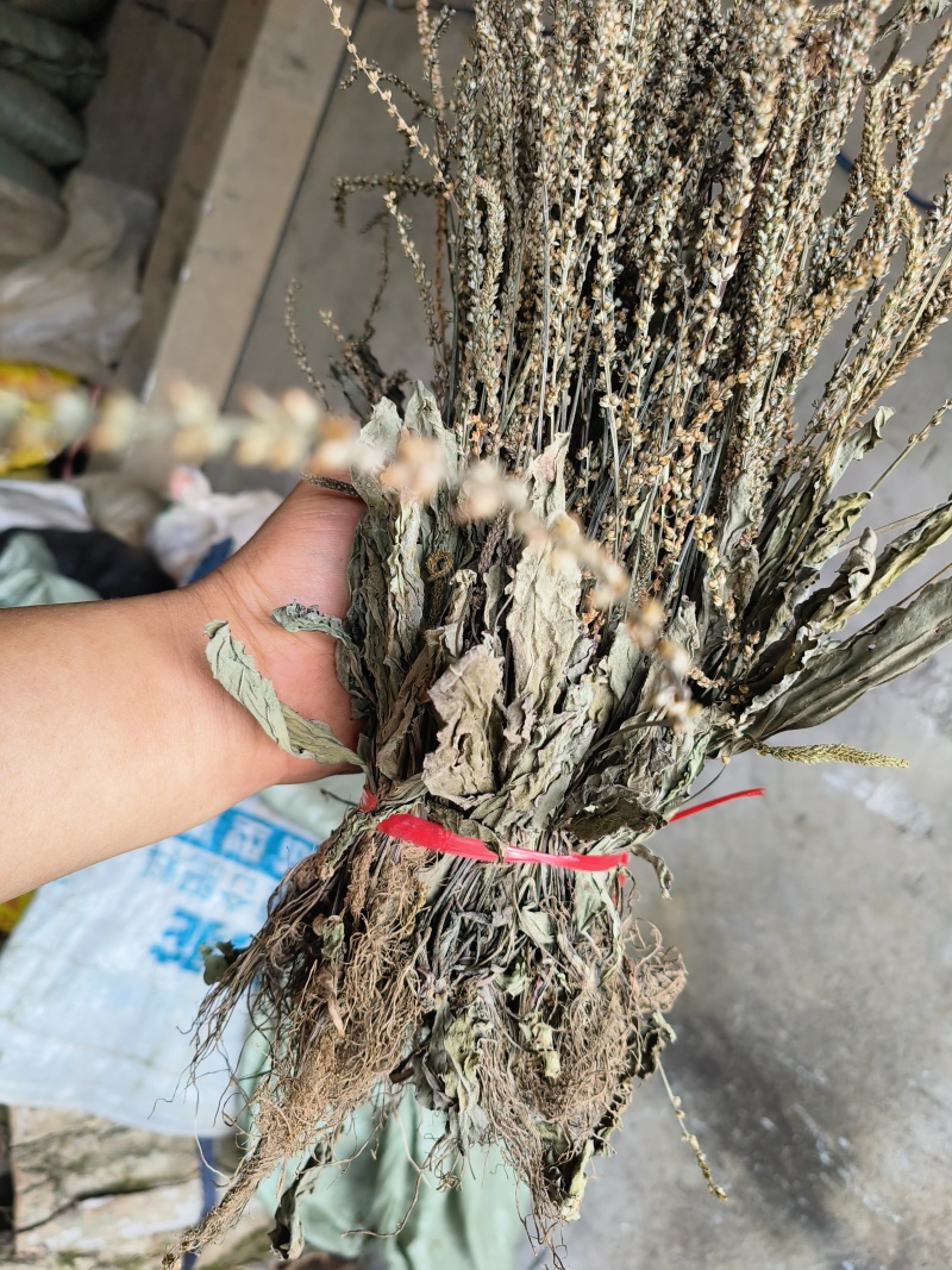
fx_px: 880
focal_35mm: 24
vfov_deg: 71.6
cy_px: 635
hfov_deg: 56.8
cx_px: 476
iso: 512
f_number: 1.8
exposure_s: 1/334
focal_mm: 5.42
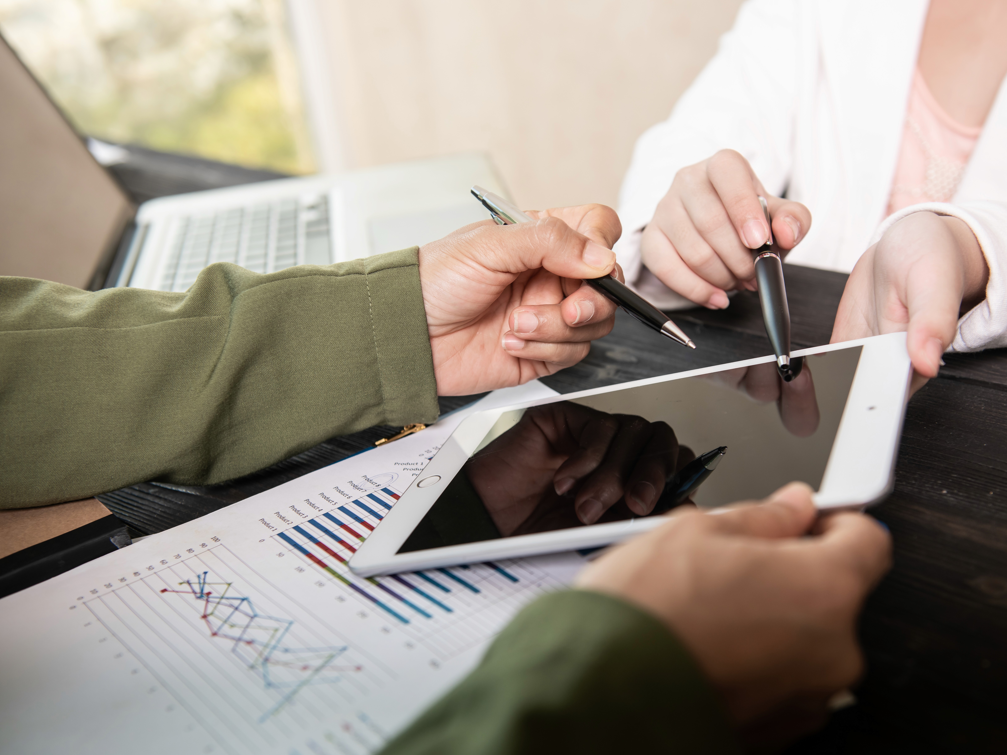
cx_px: 533
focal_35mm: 48
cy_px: 381
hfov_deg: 39.6
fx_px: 1396
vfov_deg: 30.3
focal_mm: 44
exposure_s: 1/200
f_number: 3.5
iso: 125
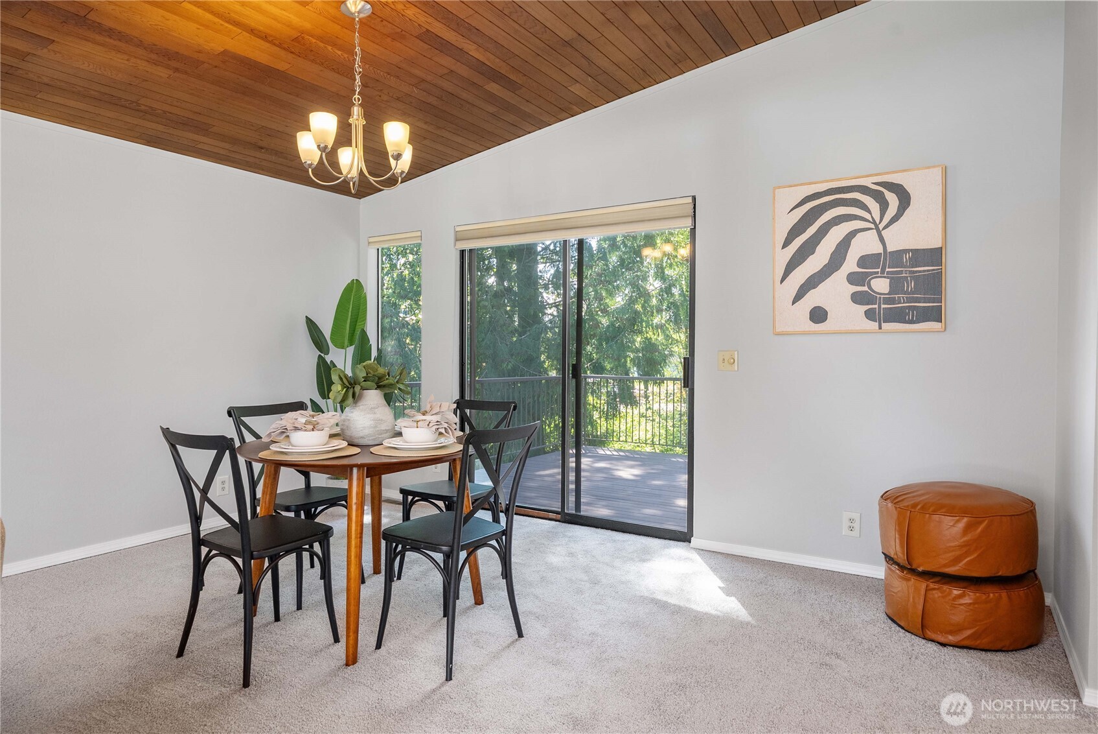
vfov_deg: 62.0
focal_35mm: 20
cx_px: 549
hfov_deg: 83.9
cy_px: 367
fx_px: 610
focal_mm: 20
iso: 1000
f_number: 7.1
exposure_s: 1/8
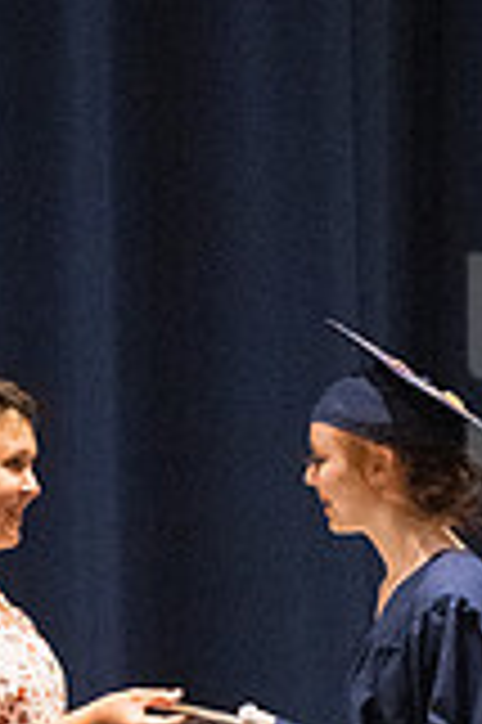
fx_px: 11391
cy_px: 854
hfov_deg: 2.4
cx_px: 79
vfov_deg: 3.6
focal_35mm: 566
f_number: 4.5
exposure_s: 1/250
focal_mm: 135
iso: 8000
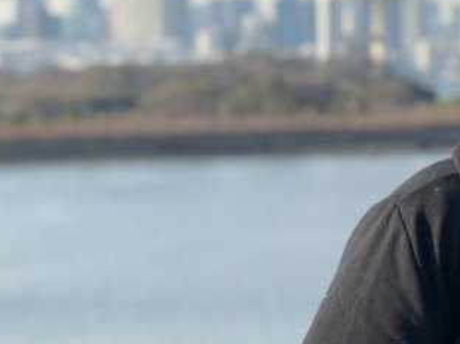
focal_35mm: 172
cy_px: 122
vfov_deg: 8.6
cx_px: 414
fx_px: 2284
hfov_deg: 11.4
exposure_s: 1/470
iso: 16
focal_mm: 6
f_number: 2.4
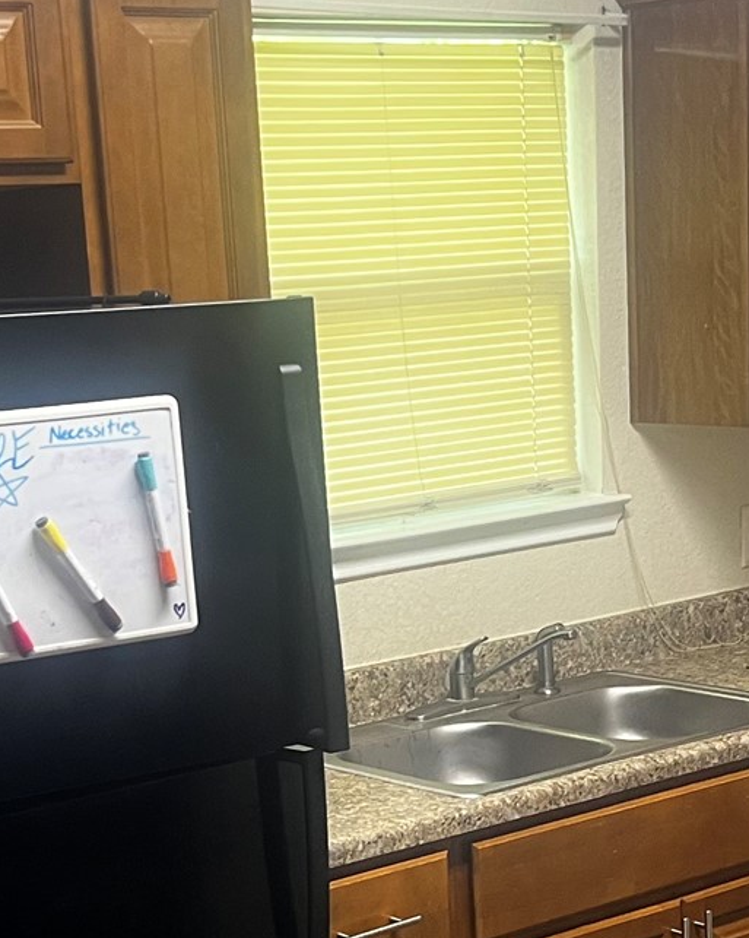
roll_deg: +2.5
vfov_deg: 23.2
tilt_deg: -12.2
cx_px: 438
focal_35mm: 81
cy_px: 763
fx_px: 2246
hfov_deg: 18.9
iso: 200
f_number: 1.5
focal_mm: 5.7
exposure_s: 1/60
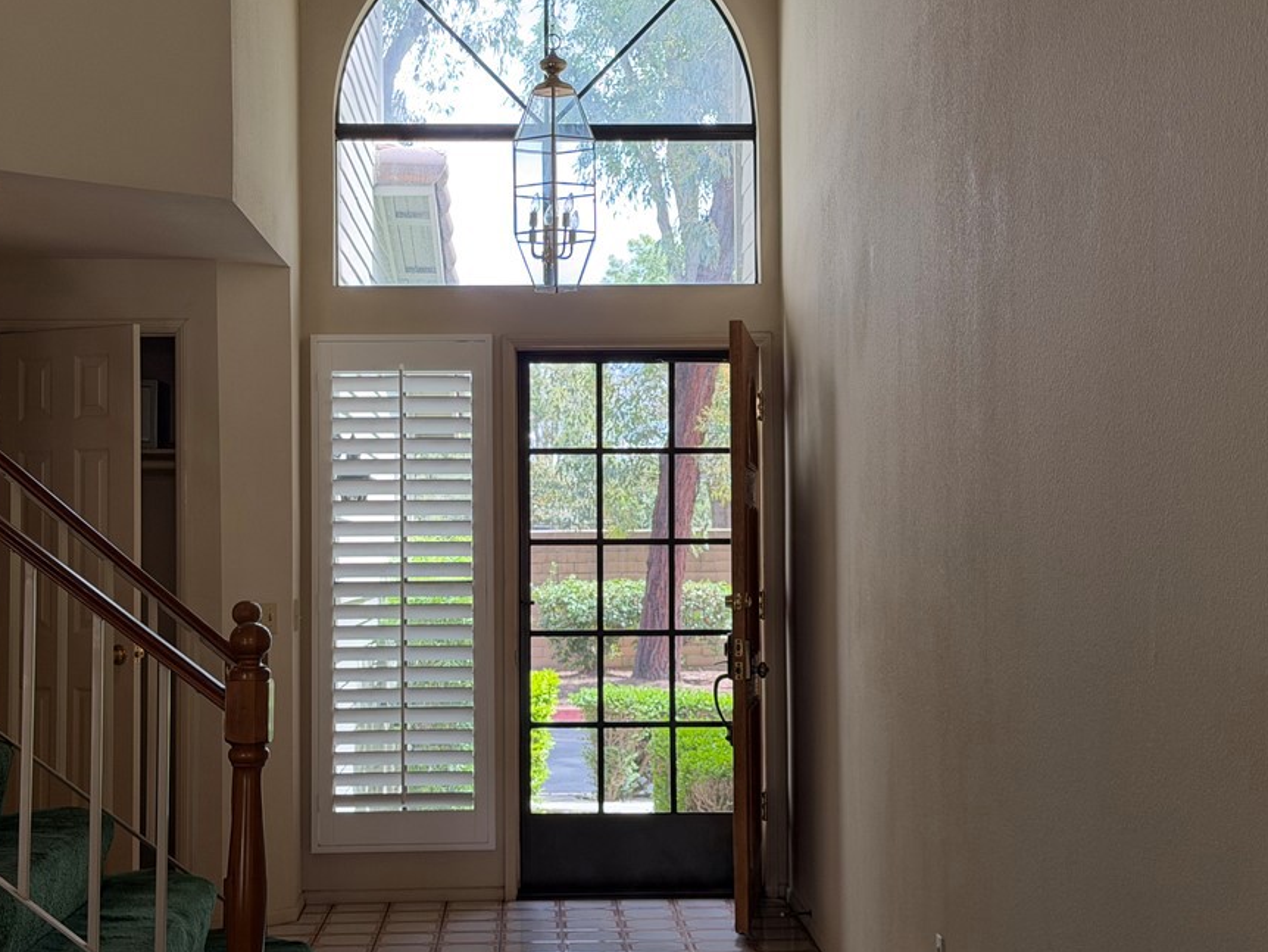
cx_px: 568
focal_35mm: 57
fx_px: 2089
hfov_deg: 33.7
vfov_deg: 25.7
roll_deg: +0.0
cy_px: 462
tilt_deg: +2.0
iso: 50
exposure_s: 1/121
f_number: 1.78
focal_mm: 6.76
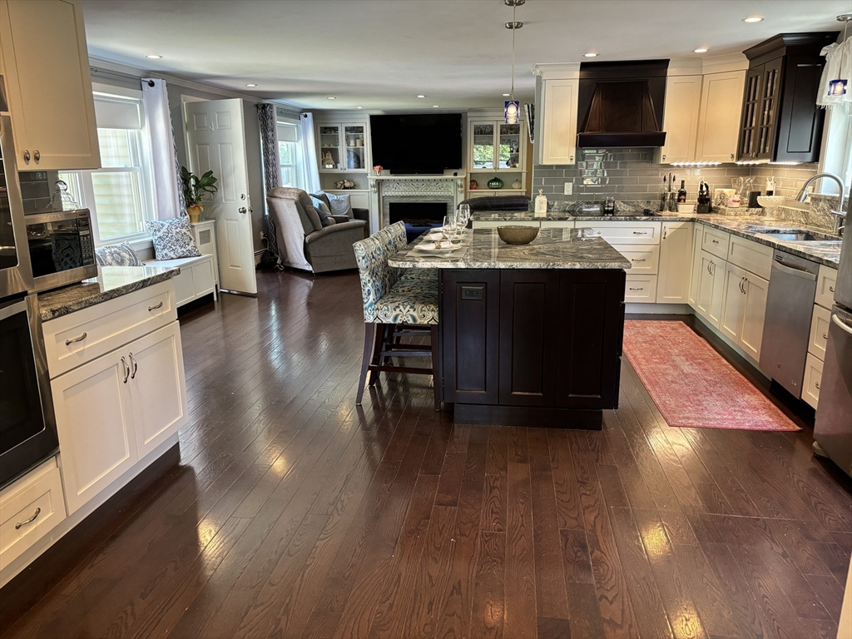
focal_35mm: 26
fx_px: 640
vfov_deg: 53.1
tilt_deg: -13.8
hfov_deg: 67.3
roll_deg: +0.4
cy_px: 320
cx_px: 426
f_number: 1.6
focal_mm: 5.96
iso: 250
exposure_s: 1/60
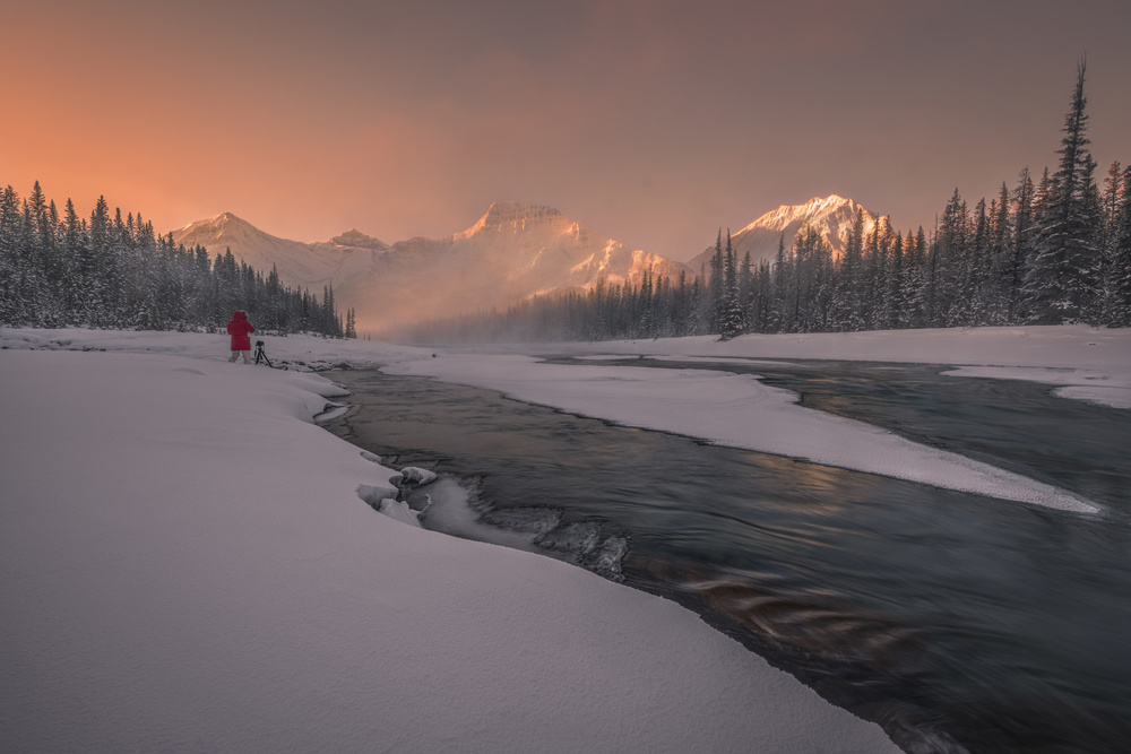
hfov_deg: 96.7
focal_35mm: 16
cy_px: 377
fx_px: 503
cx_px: 566
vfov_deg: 73.8
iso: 100
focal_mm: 16
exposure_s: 1/2.5
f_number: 22
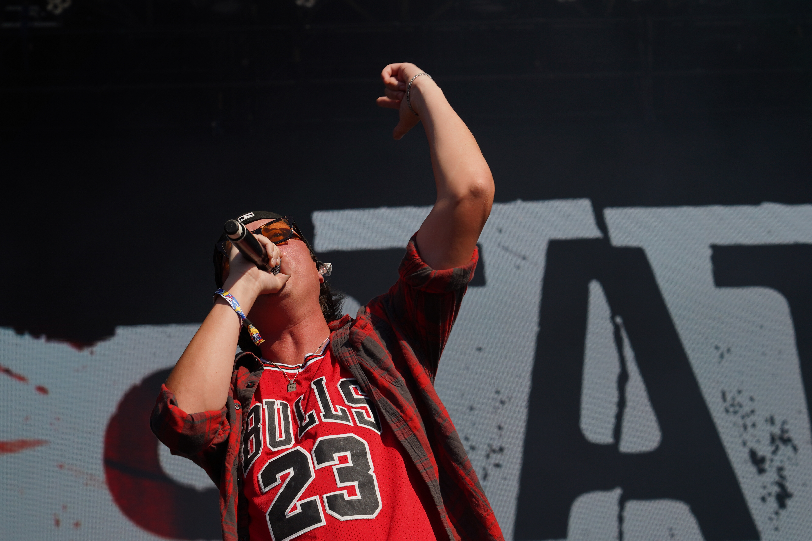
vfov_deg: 12.9
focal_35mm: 106
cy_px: 294
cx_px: 381
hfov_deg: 19.3
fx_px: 2391
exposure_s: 1/640
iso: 100
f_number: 8
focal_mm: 94
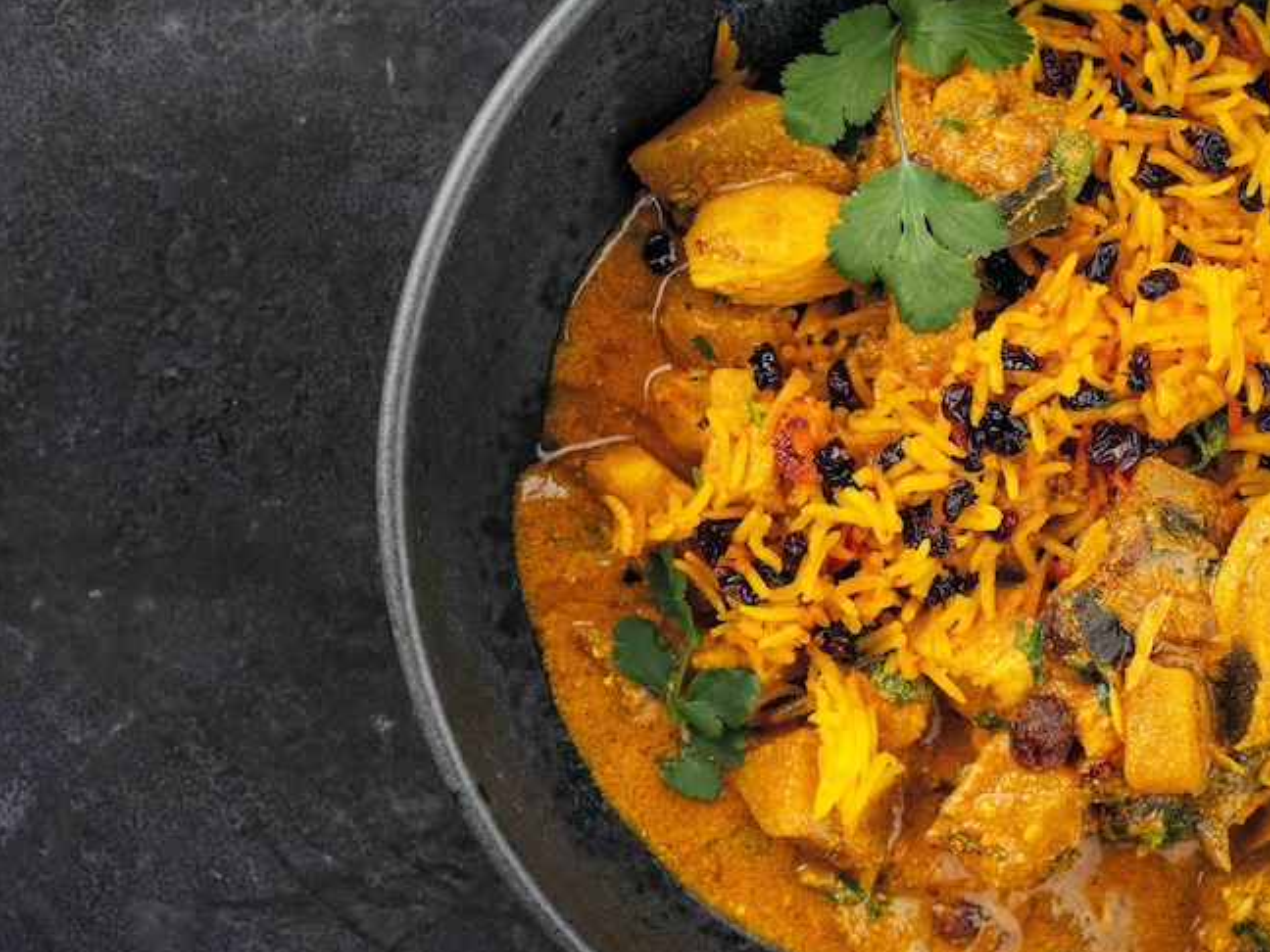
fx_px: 2788
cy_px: 444
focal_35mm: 76
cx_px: 713
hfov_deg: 25.6
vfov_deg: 19.4
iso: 100
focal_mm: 50
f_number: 8
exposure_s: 1/200
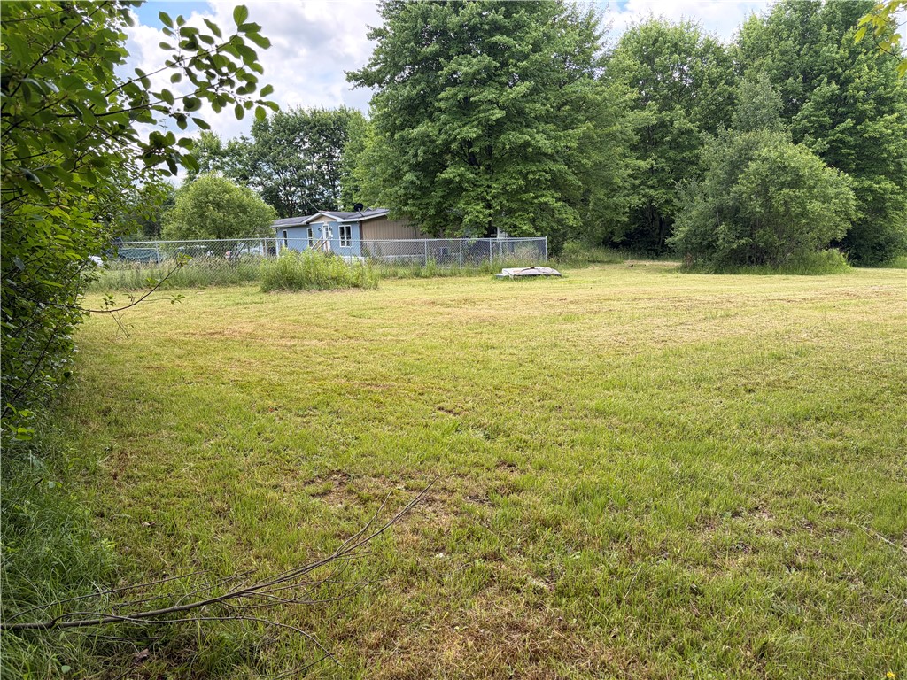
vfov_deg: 53.1
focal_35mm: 26
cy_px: 340
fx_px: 681
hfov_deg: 67.3
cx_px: 454
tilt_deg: -7.5
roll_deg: +1.5
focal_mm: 5.96
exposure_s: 1/607
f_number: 1.6
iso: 64
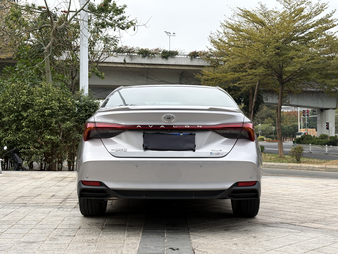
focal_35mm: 52
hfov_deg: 36.8
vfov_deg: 28.0
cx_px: 169
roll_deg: -0.3
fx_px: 508
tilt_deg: +1.3
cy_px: 127
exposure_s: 1/1339
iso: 50
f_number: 1.6
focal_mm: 5.96
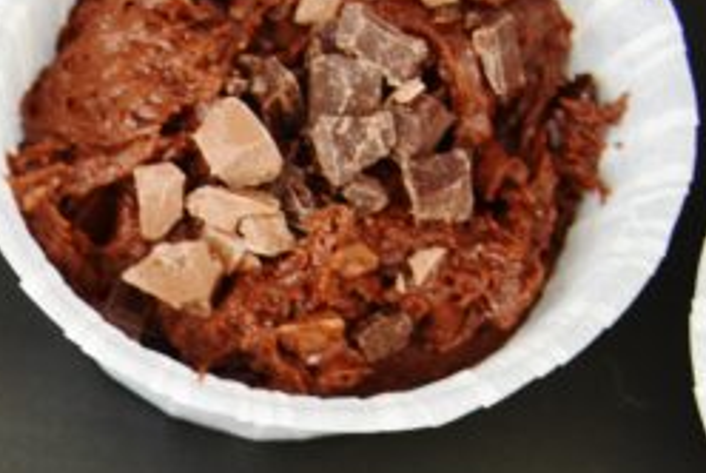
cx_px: -339
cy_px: 798
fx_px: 3240
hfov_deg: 11.9
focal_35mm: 165
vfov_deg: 8.1
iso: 320
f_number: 4
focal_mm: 40
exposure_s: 1/20
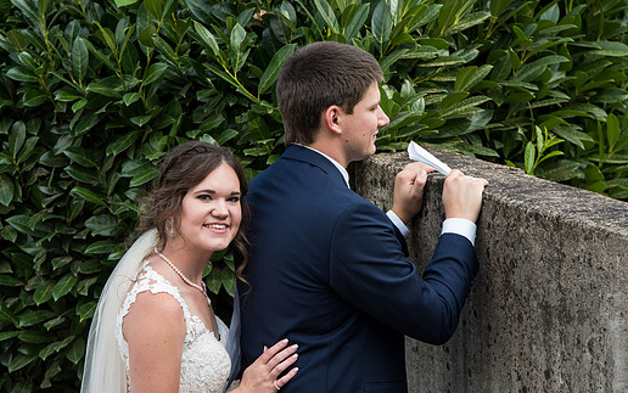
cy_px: 207
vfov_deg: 5.7
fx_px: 3921
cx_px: 280
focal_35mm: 229
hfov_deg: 9.2
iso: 400
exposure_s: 1/320
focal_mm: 200
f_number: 6.3
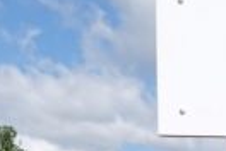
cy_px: 378
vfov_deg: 9.2
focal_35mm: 131
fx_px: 822
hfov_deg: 14.6
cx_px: 332
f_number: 4
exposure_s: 1/1000
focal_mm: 8.8
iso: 100
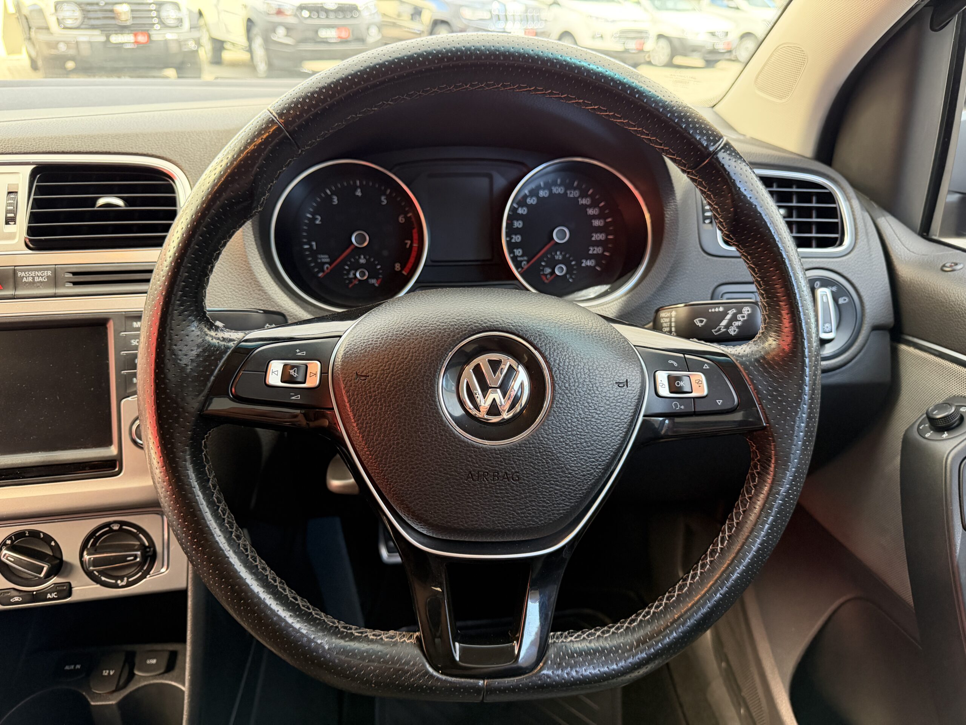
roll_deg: +0.1
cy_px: 362
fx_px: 670
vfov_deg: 56.8
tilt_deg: -28.9
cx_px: 483
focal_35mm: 24
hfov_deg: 71.6
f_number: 1.78
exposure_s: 1/60
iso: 500
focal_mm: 6.76
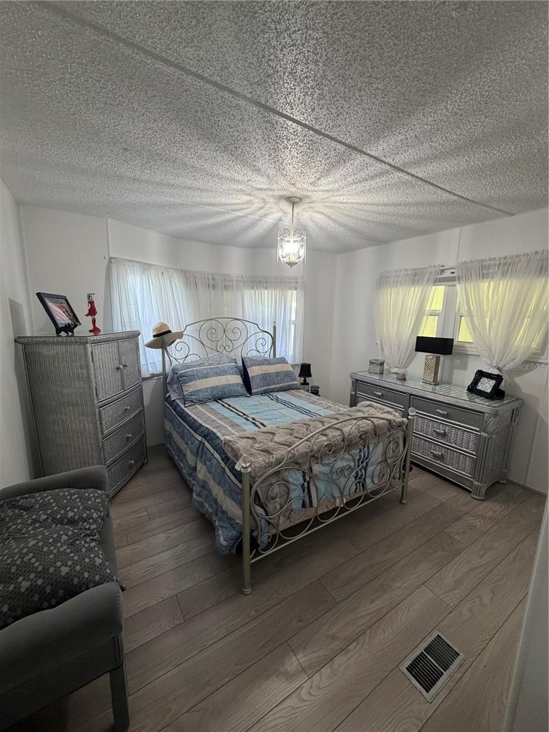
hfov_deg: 85.7
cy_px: 366
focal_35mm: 14
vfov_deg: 102.1
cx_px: 274
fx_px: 296
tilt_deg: -10.2
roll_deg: -0.6
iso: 250
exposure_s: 1/60
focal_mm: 2.22
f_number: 2.2
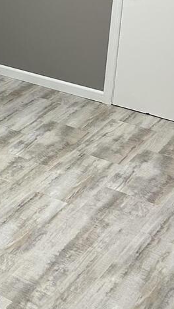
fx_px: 713
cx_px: -198
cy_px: -16
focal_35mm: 87
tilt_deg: -14.5
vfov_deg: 23.2
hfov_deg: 12.0
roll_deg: +1.1
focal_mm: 5.7
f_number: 1.5
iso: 100
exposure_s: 1/120
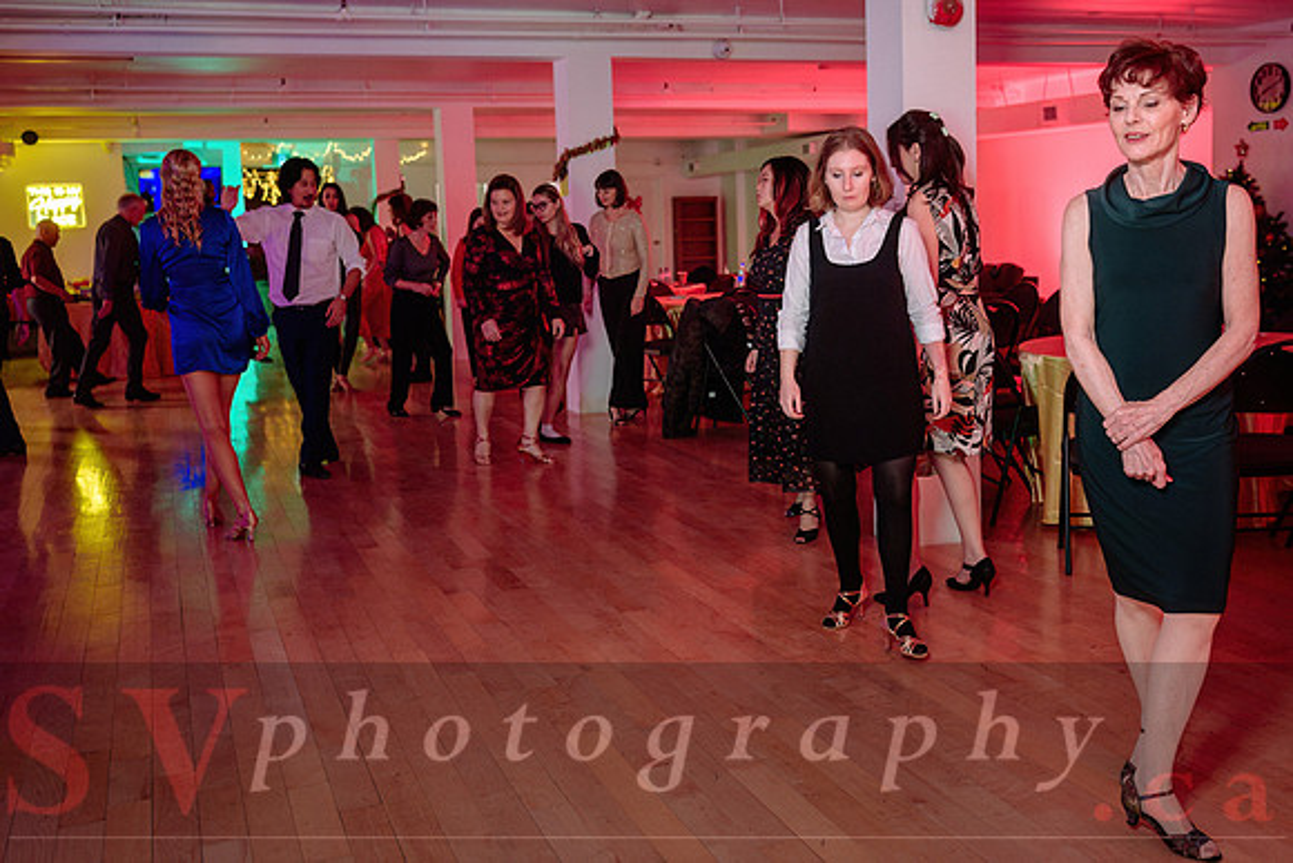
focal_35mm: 39
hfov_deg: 49.2
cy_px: 380
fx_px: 1407
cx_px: 723
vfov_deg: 34.1
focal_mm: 35
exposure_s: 1/125
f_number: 3.5
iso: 1000
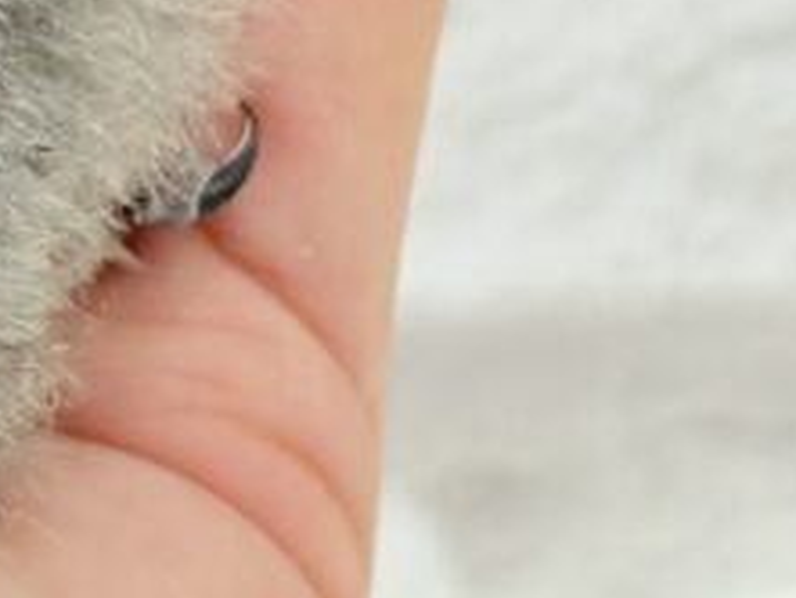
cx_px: 97
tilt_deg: -16.7
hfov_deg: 7.0
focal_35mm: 282
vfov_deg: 5.2
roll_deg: +1.9
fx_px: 6488
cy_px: -537
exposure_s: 1/50
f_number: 1.6
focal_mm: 5.96
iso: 40
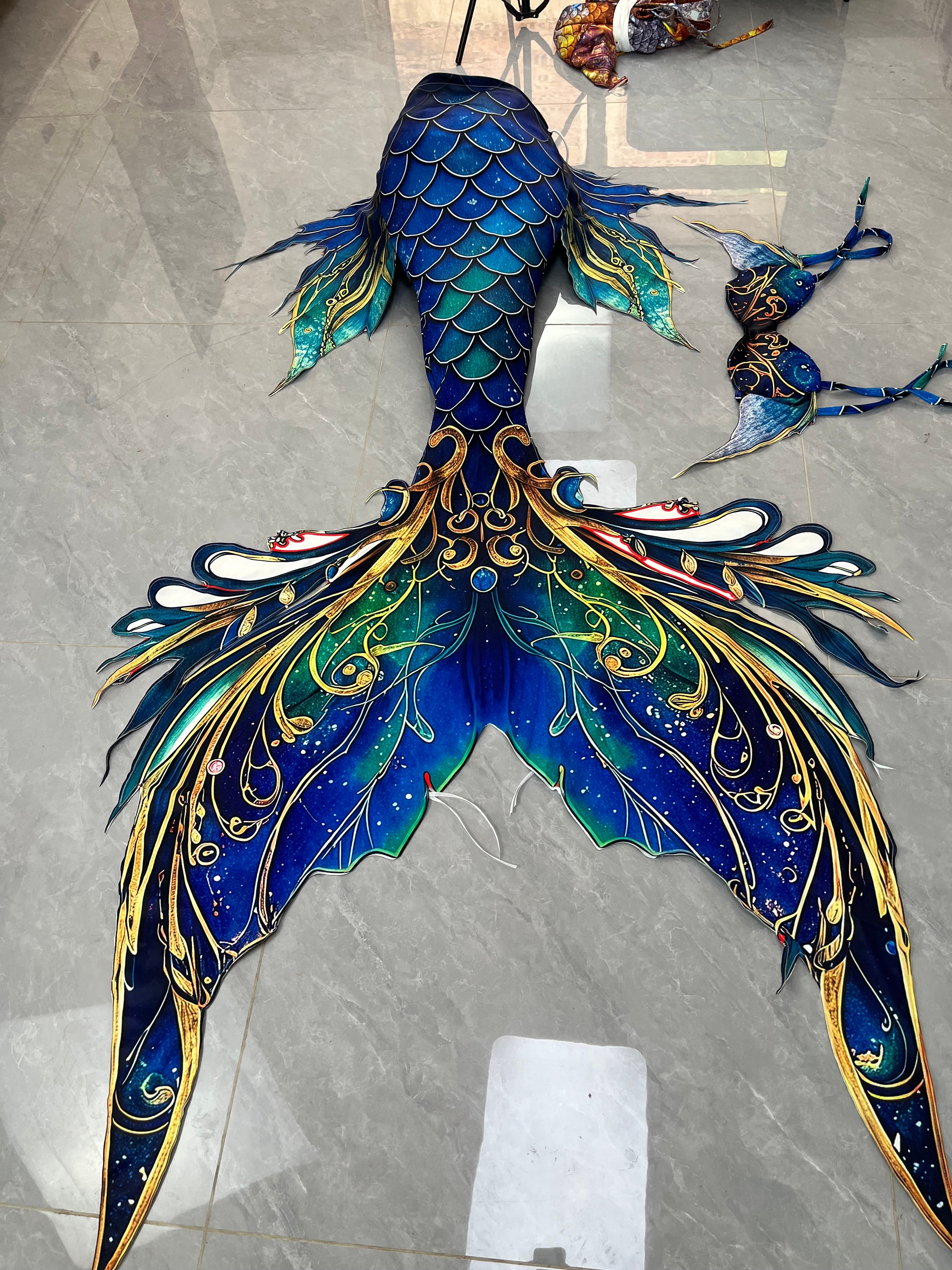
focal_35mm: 26
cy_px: 635
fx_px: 953
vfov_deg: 67.3
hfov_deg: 53.1
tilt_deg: -57.7
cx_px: 476
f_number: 1.6
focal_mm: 5.1
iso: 80
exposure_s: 1/100
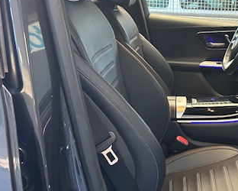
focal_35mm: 52
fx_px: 367
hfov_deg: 34.1
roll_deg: -2.6
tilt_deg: -17.2
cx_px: 211
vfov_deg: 29.2
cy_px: 99
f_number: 1.5
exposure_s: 1/60
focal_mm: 5.7
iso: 160
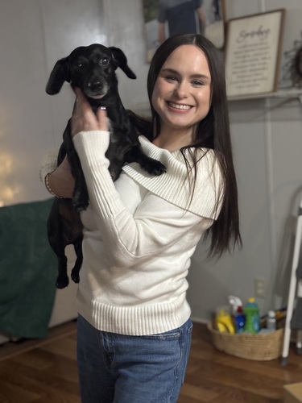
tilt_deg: -7.3
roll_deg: +4.2
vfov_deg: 36.8
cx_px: 151
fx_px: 605
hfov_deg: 28.0
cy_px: 202
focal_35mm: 52
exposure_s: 1/24
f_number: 1.6
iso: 320
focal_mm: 5.96
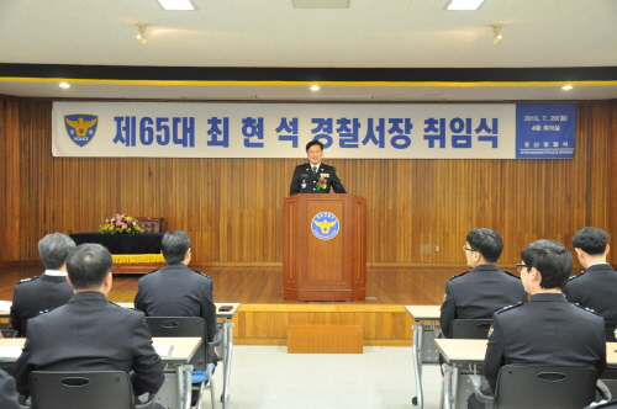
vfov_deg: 31.8
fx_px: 719
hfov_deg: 46.5
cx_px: 308
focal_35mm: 42
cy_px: 204
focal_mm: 28
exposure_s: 1/60
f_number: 5
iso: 2500
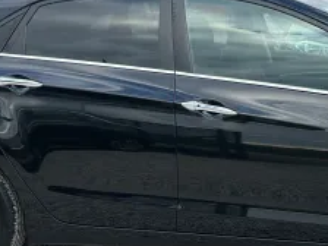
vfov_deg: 10.8
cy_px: 102
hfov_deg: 14.2
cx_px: 308
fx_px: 1298
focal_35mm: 137
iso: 80
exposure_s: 1/1062
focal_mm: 6.86
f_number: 1.78
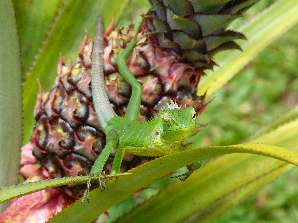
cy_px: 112
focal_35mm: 395
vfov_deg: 3.8
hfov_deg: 5.0
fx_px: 3400
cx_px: 149
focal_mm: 64.6
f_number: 4
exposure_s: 1/400
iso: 100
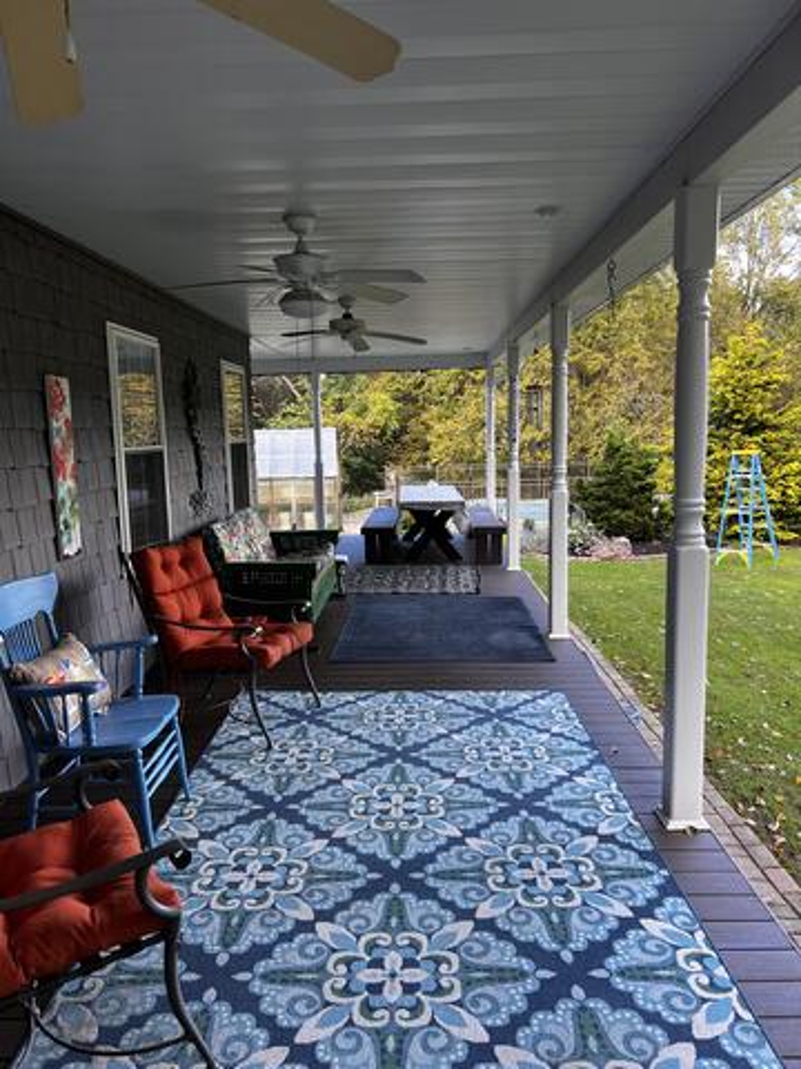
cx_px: 400
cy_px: 534
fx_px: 802
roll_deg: +1.1
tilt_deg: -5.4
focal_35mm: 26
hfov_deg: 53.1
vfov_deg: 67.3
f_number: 1.5
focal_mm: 5.7
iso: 40
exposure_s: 1/121
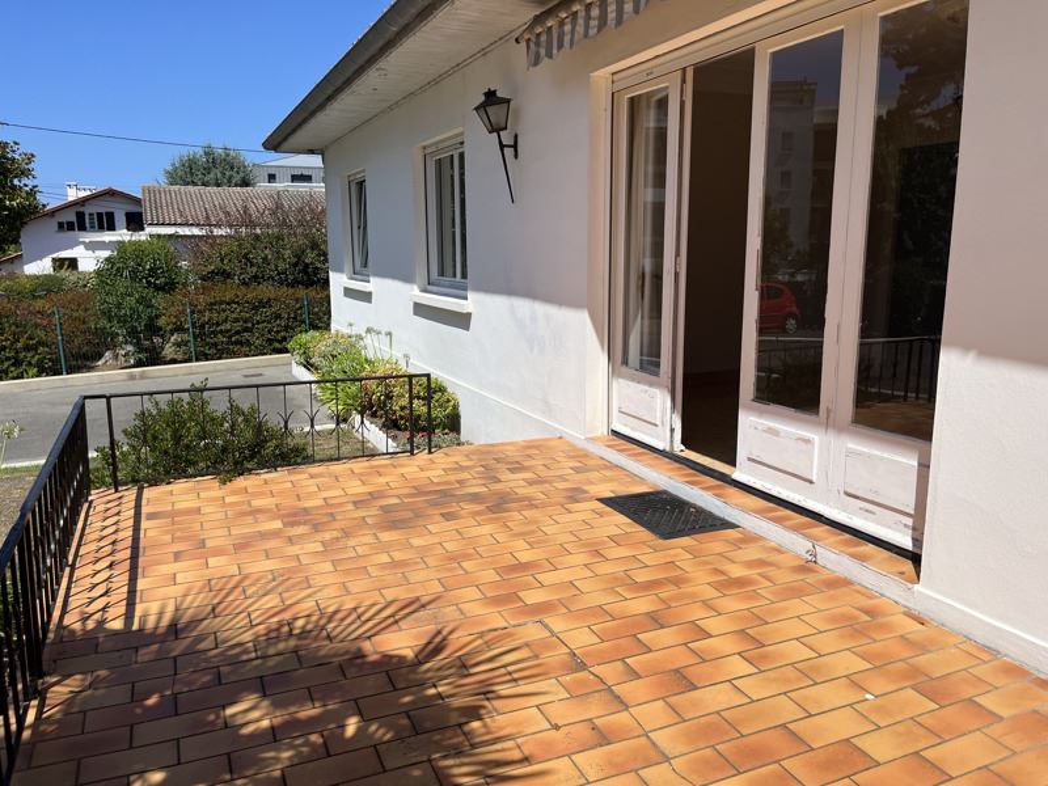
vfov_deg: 53.1
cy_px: 393
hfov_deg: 67.3
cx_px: 524
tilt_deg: -10.8
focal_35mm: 26
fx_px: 787
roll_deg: +0.7
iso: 50
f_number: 1.6
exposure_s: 1/6173
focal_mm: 5.1
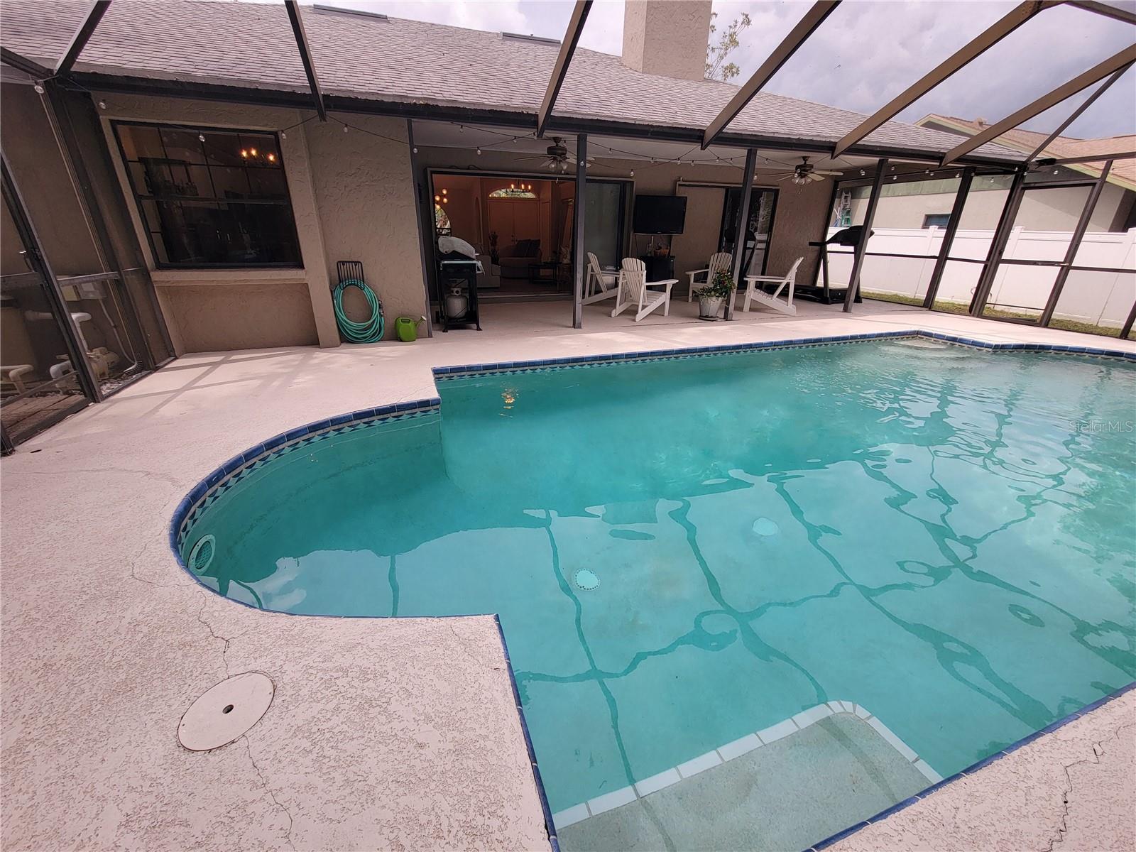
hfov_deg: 106.2
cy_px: 426
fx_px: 427
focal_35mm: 13
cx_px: 568
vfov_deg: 89.9
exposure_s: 1/435
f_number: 2.2
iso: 50
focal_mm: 2.2
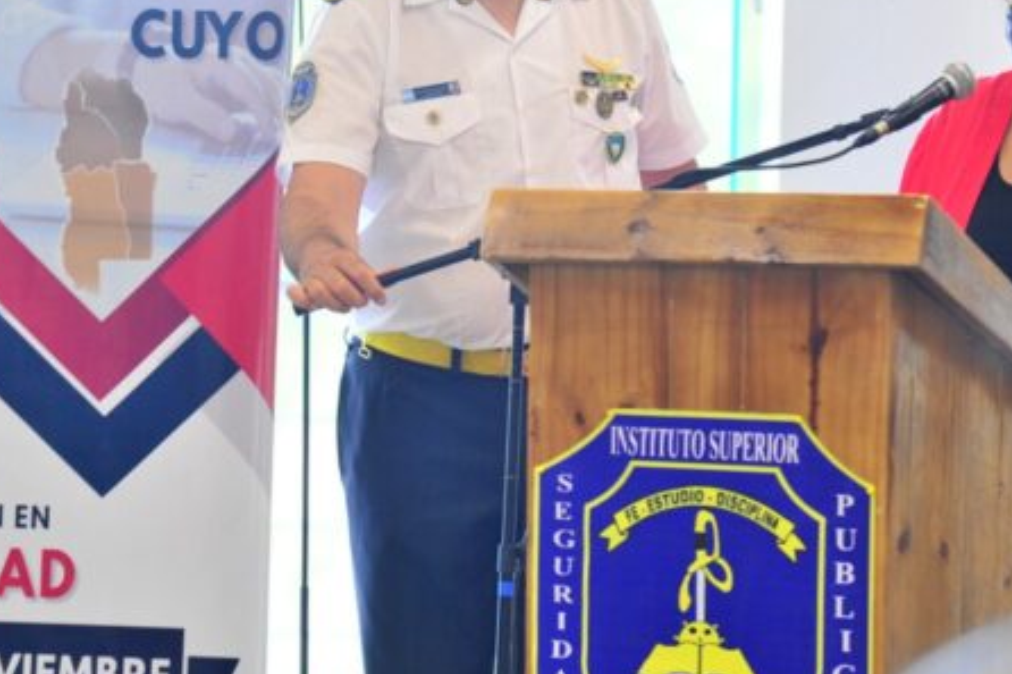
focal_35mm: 311
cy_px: 212
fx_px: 8739
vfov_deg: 4.4
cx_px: 565
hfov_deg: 6.6
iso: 1000
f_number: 3.5
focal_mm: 185
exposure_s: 1/125
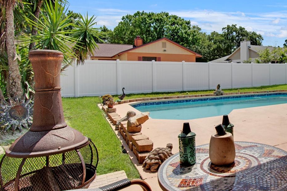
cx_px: 232
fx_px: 207
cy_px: 100
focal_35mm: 26
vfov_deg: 49.5
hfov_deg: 63.1
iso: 100
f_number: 7.1
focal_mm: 10
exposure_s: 1/8000
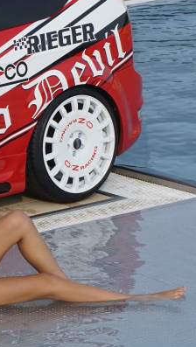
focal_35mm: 243
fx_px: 2240
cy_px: 96
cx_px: -229
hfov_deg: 4.9
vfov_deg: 8.9
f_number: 9
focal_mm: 60
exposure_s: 1/500
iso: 400
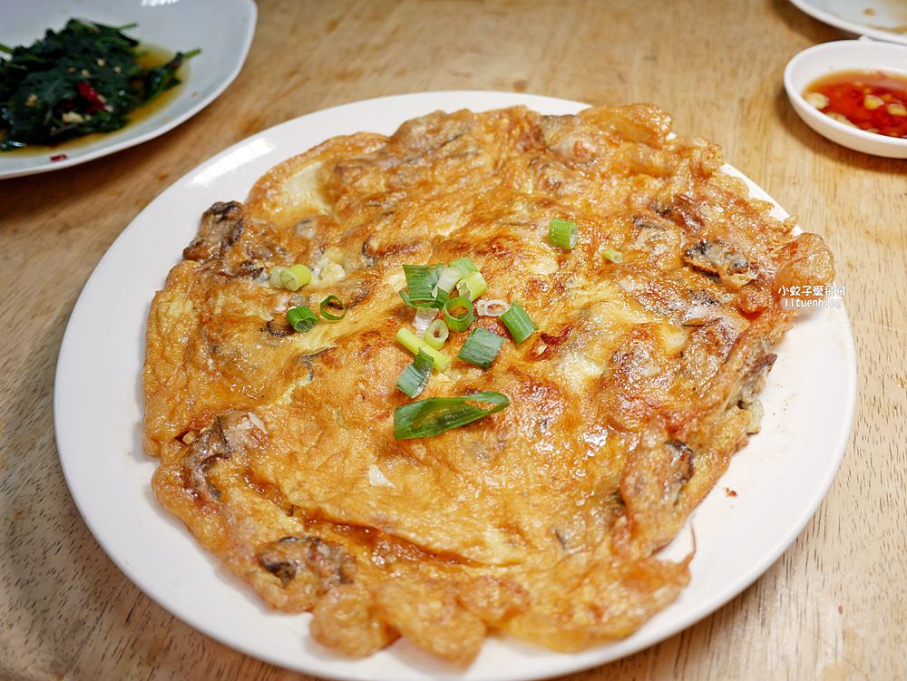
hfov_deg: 63.4
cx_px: 454
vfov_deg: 49.8
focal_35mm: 28
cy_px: 340
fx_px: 734
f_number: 2.5
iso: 200
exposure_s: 1/160
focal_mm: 14
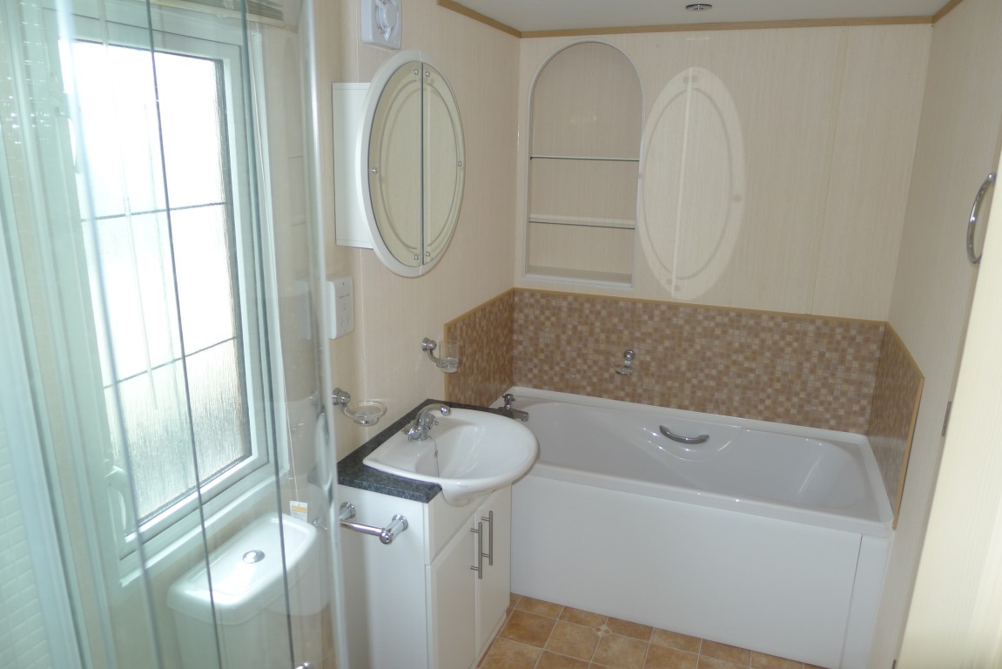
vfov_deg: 53.2
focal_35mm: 24
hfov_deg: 73.7
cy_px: 334
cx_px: 501
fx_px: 668
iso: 100
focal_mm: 5.1
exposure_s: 1/125
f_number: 2
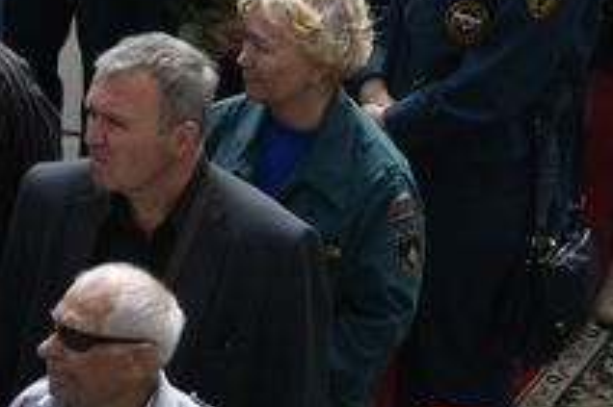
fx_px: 8728
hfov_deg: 4.0
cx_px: 474
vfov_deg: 2.7
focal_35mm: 513
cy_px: -20
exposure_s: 1/1000
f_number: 5
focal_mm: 155
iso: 100
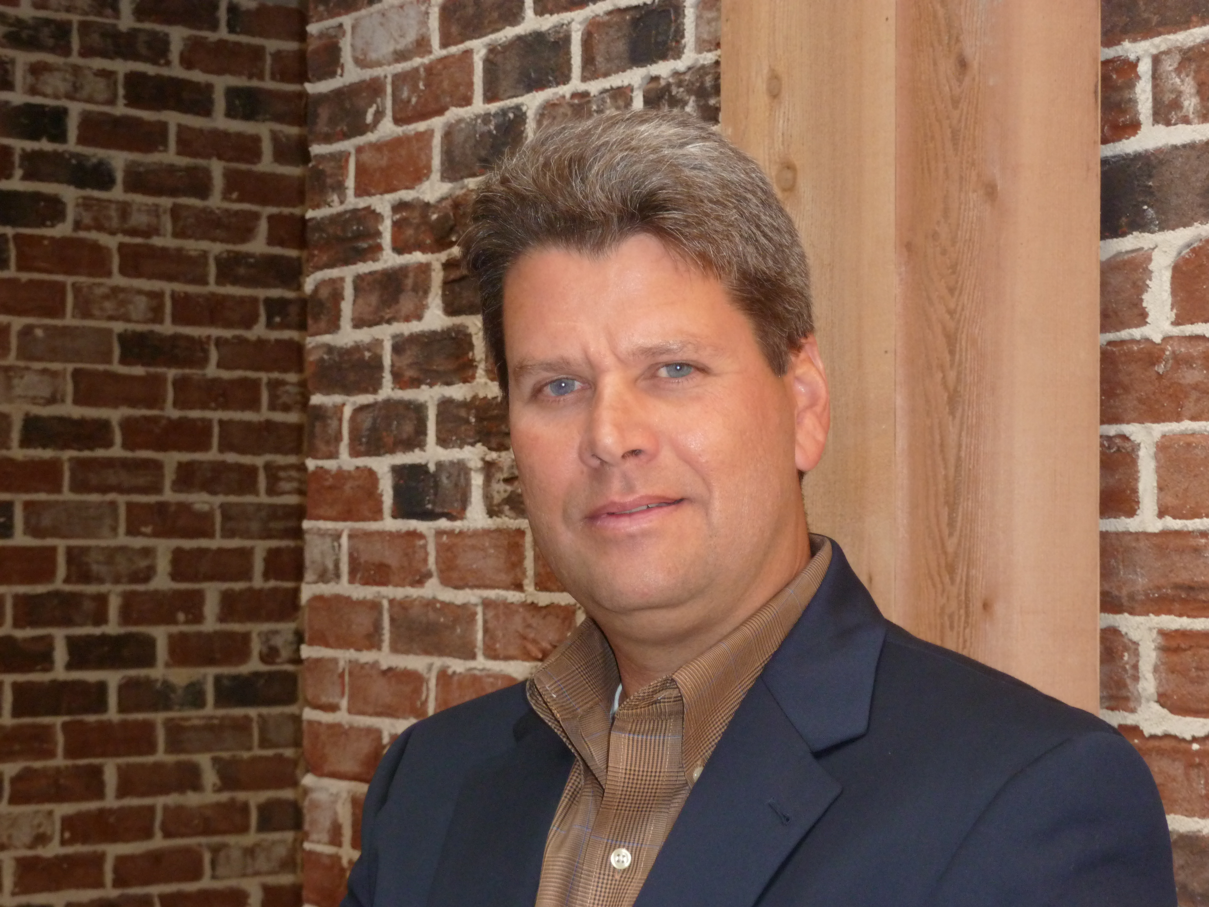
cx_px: 604
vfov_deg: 20.4
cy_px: 454
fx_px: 2515
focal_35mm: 72
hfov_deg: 27.0
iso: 250
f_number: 4.1
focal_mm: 11.9
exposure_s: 1/40
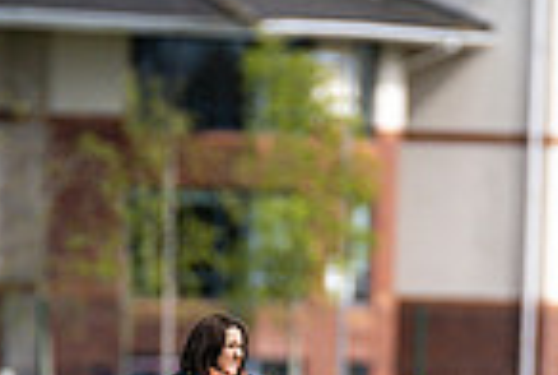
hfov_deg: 1.7
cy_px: 557
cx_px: 225
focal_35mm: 1189
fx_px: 18467
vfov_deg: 1.2
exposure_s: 1/6400
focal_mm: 300
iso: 220
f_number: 2.8
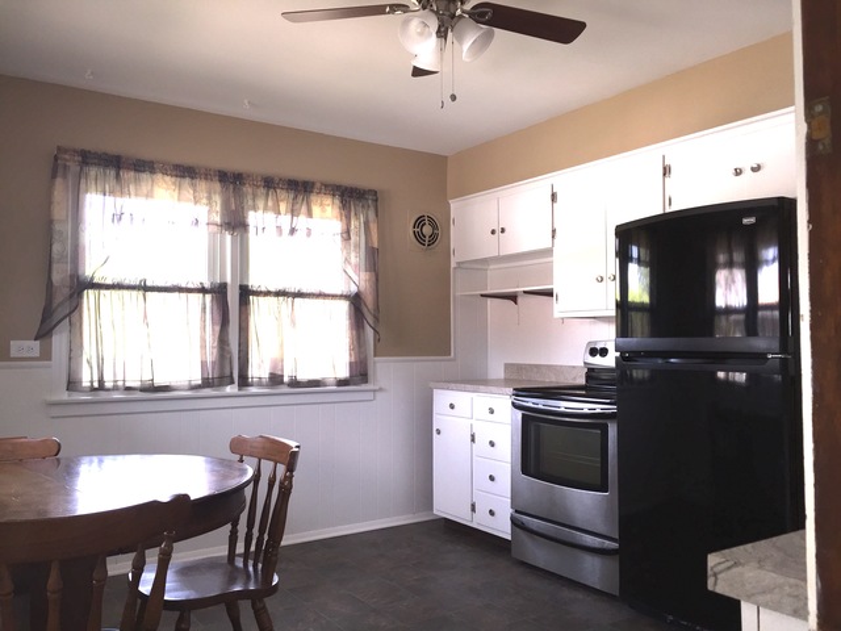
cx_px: 420
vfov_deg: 48.2
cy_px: 316
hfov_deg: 61.7
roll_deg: +0.4
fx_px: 705
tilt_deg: +2.1
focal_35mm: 29
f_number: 2.2
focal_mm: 4.15
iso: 32
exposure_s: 1/60
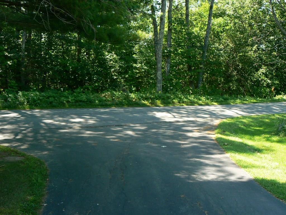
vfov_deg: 39.7
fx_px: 297
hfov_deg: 51.4
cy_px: 108
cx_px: 143
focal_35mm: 36
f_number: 4
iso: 80
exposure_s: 1/80
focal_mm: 6
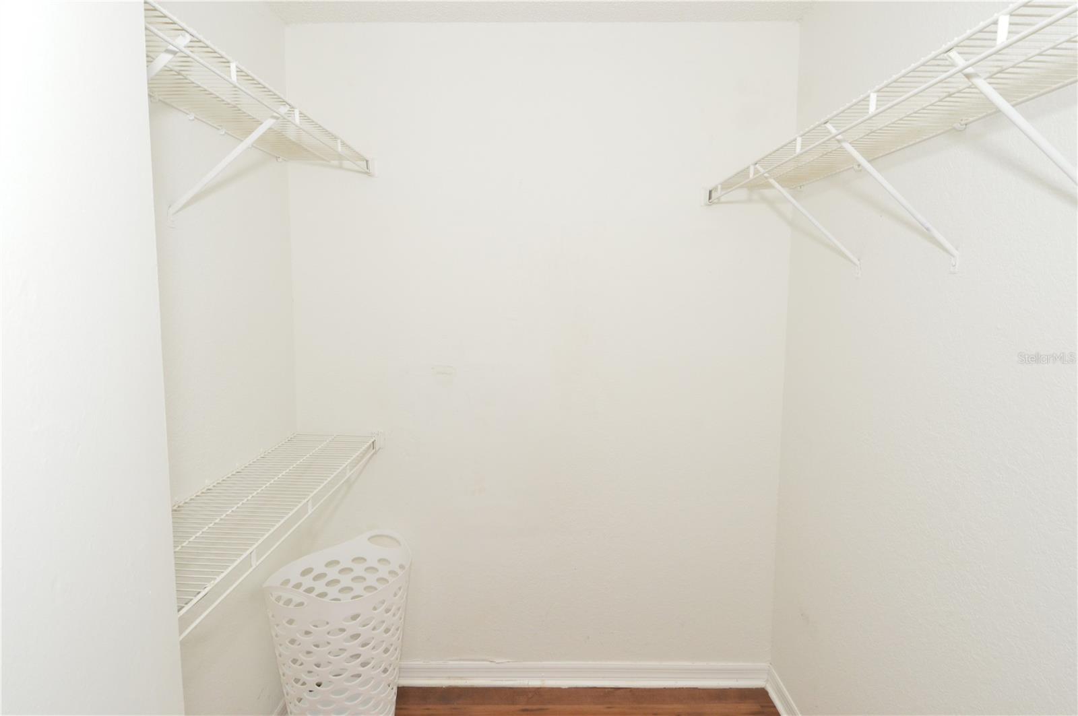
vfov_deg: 67.3
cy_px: 358
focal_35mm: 18
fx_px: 538
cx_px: 539
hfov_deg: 90.1
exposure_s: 1/100
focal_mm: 12
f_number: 10
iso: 800
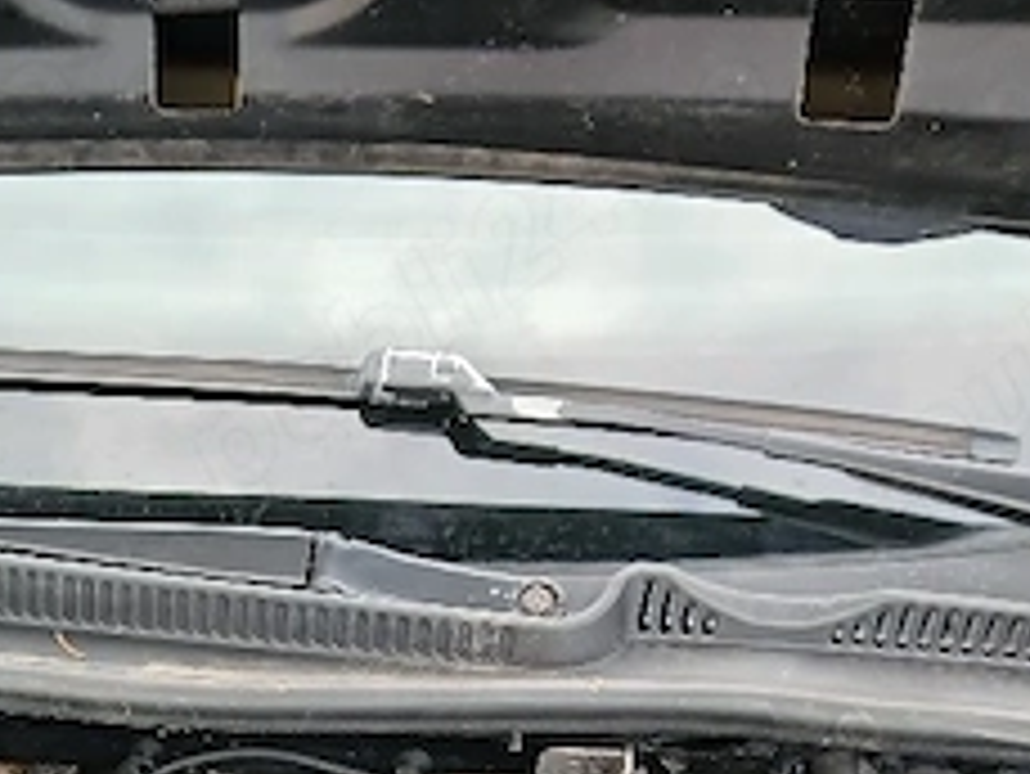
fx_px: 2024
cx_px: -40
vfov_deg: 19.9
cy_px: 999
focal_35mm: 68
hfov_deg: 26.7
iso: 50
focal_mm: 3.98
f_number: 1.8
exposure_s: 1/50.3
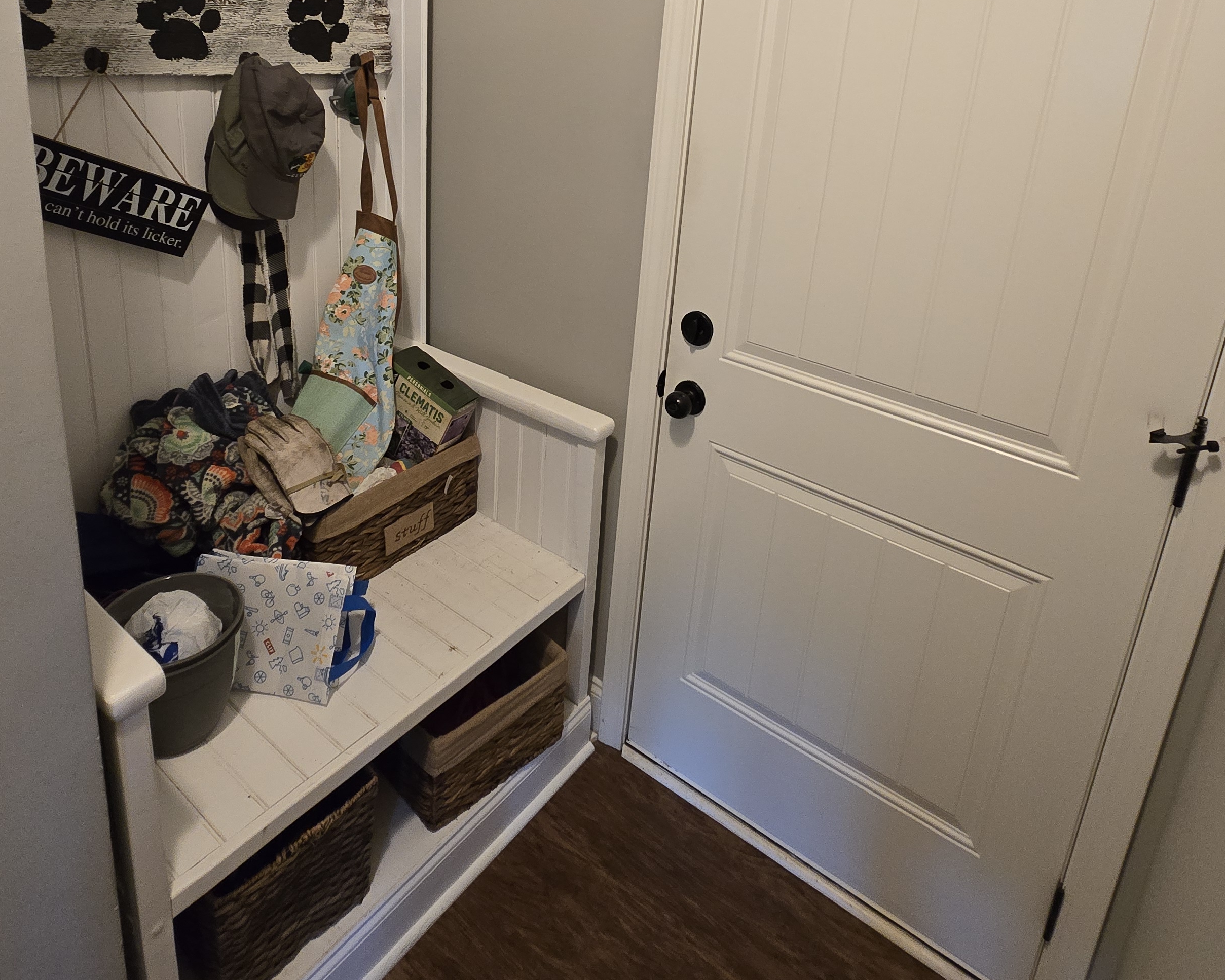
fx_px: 761
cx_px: 598
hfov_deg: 77.6
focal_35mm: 21
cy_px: 242
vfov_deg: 61.8
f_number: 2.2
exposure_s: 1/60
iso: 500
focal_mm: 2.2
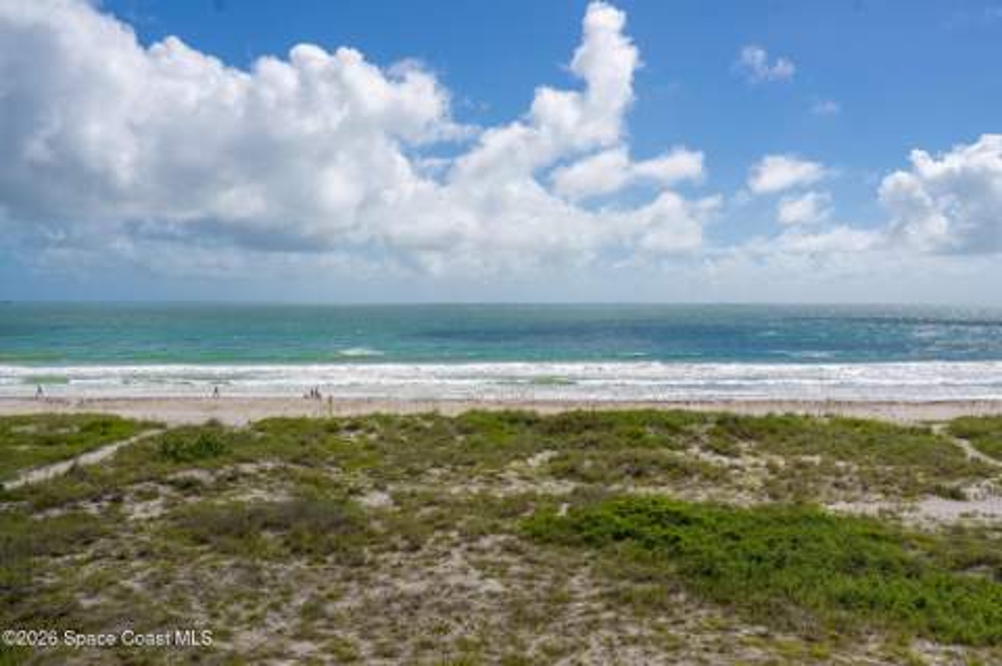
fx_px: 945
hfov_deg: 55.8
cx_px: 501
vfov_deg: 38.8
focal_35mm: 34
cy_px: 333
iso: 125
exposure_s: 1/1000
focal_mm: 34
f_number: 8
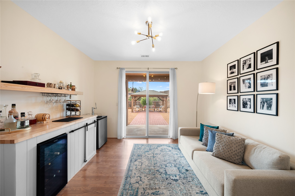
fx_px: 115
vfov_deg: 81.1
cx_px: 148
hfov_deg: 104.3
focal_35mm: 14
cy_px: 98
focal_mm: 14
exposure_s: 1/2.5
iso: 100
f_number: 11
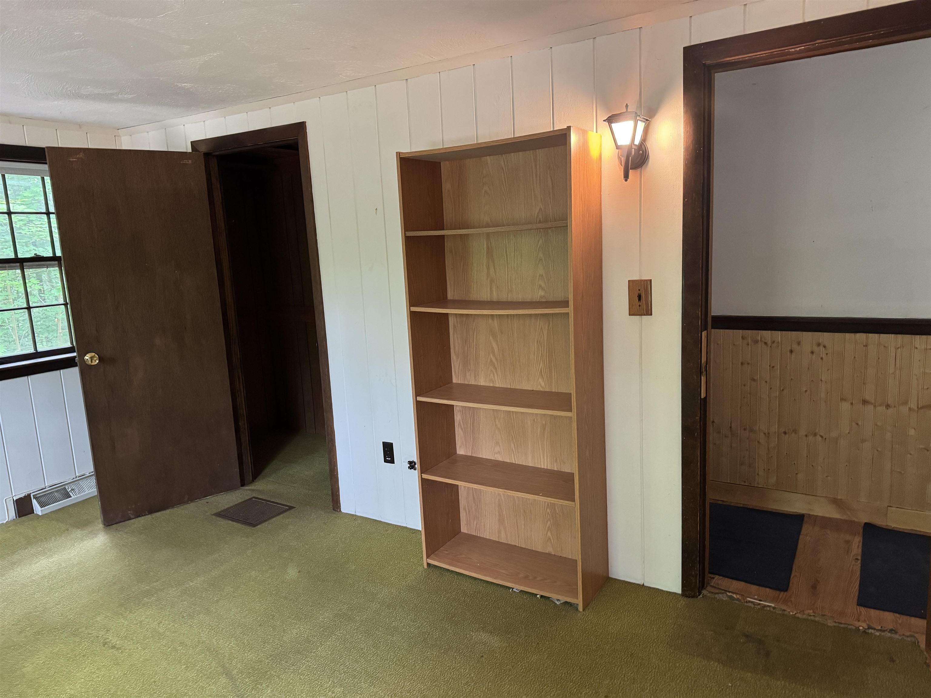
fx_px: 645
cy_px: 349
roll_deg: +3.7
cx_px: 466
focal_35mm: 24
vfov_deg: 56.8
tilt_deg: -7.8
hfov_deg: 71.6
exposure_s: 1/60
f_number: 1.78
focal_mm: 6.76
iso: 640
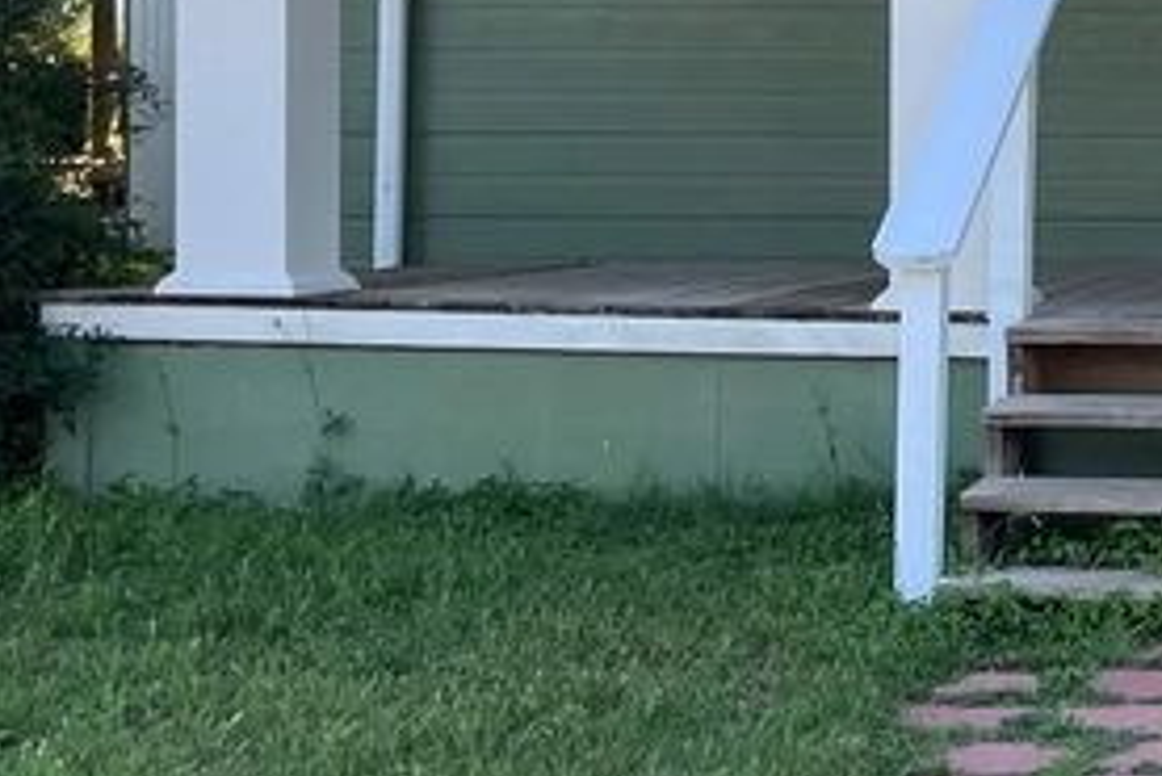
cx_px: 1670
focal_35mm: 100
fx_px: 3229
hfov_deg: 18.4
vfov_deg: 13.6
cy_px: 105
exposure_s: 1/432
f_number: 1.6
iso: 50
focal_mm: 5.1
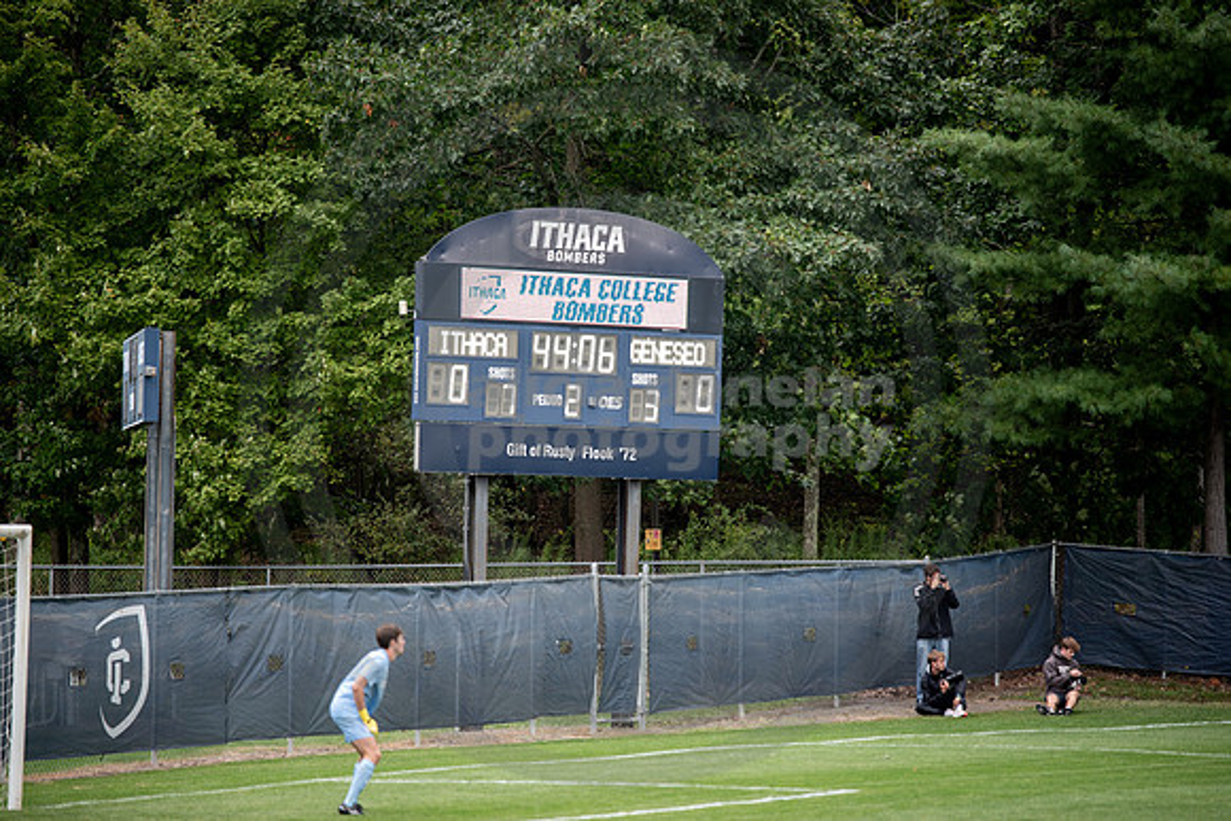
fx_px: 6906
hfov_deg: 10.2
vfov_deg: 6.8
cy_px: 411
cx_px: 616
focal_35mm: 202
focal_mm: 200
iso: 320
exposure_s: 1/250
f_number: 2.8
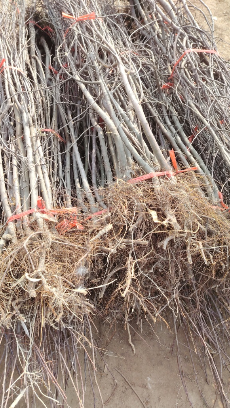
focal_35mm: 27
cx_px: 96
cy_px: 210
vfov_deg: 69.8
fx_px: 293
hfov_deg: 42.7
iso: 297
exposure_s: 1/900
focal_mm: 5.25
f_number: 1.75
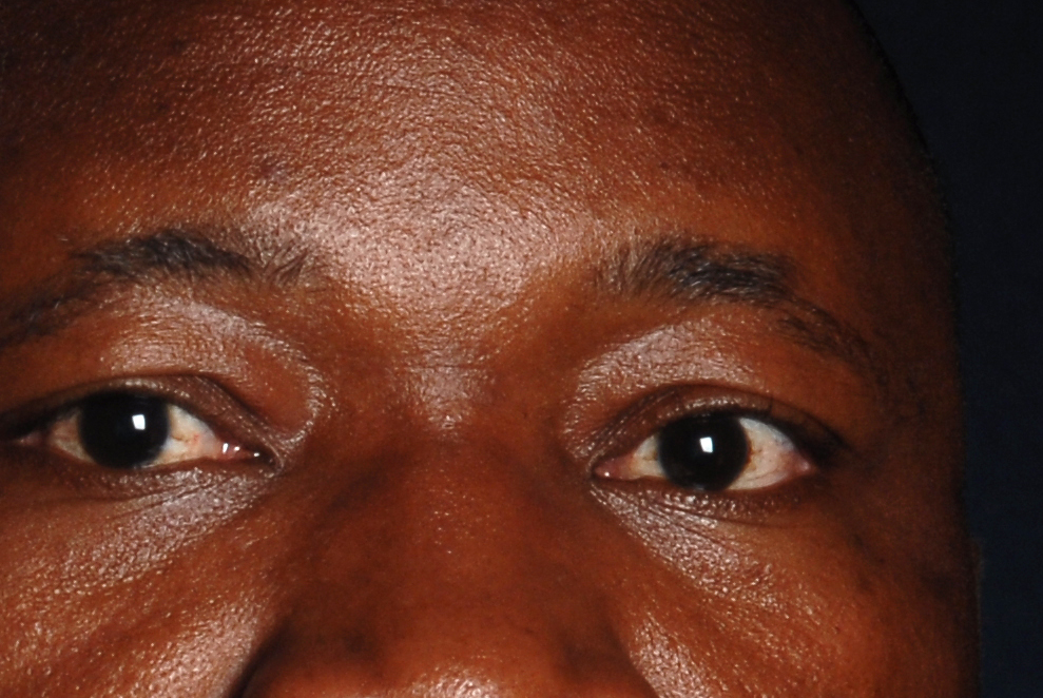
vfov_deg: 1.7
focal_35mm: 793
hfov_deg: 2.6
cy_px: 909
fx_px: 23001
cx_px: -236
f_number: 16
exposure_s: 1/125
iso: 160
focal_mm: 135
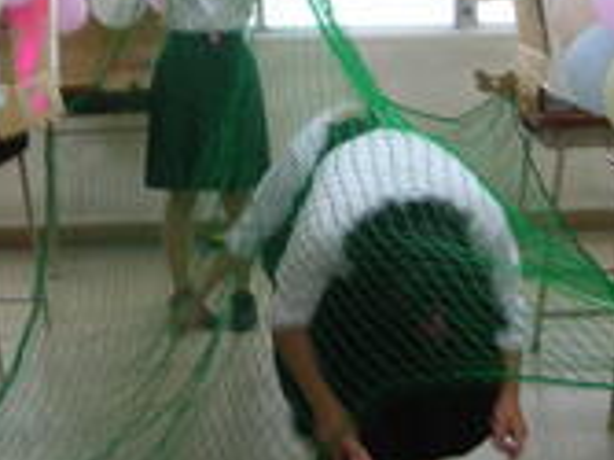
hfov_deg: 23.3
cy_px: 258
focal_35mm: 84
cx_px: 371
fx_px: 1489
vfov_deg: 17.5
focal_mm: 5.8
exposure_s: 1/14.2
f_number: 2.8
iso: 50
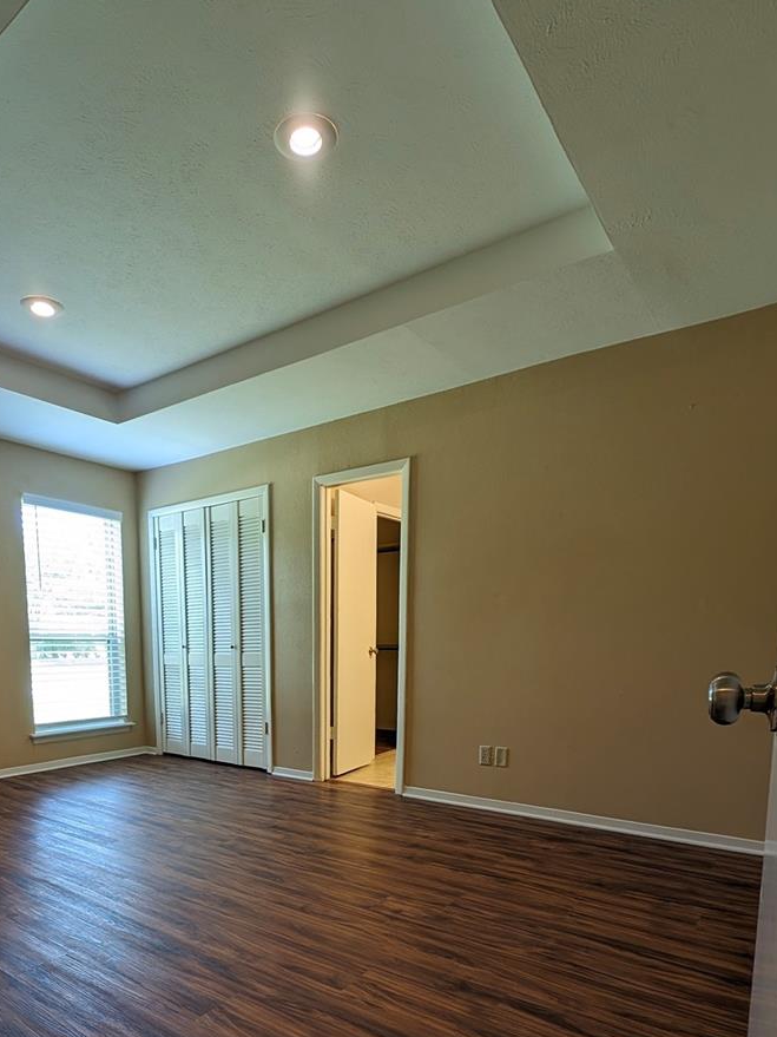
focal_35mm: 21
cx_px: 297
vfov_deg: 75.4
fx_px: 629
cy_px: 727
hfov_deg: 62.6
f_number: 1.95
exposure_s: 1/24
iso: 49
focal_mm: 2.23
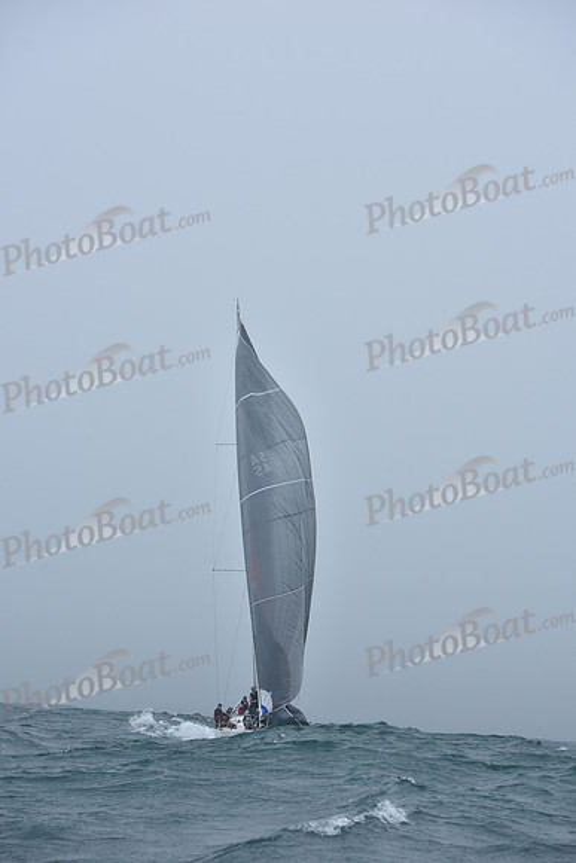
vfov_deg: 28.8
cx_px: 288
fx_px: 1679
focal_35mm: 70
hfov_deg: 19.5
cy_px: 432
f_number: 5.6
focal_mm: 70
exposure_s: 1/800
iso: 320
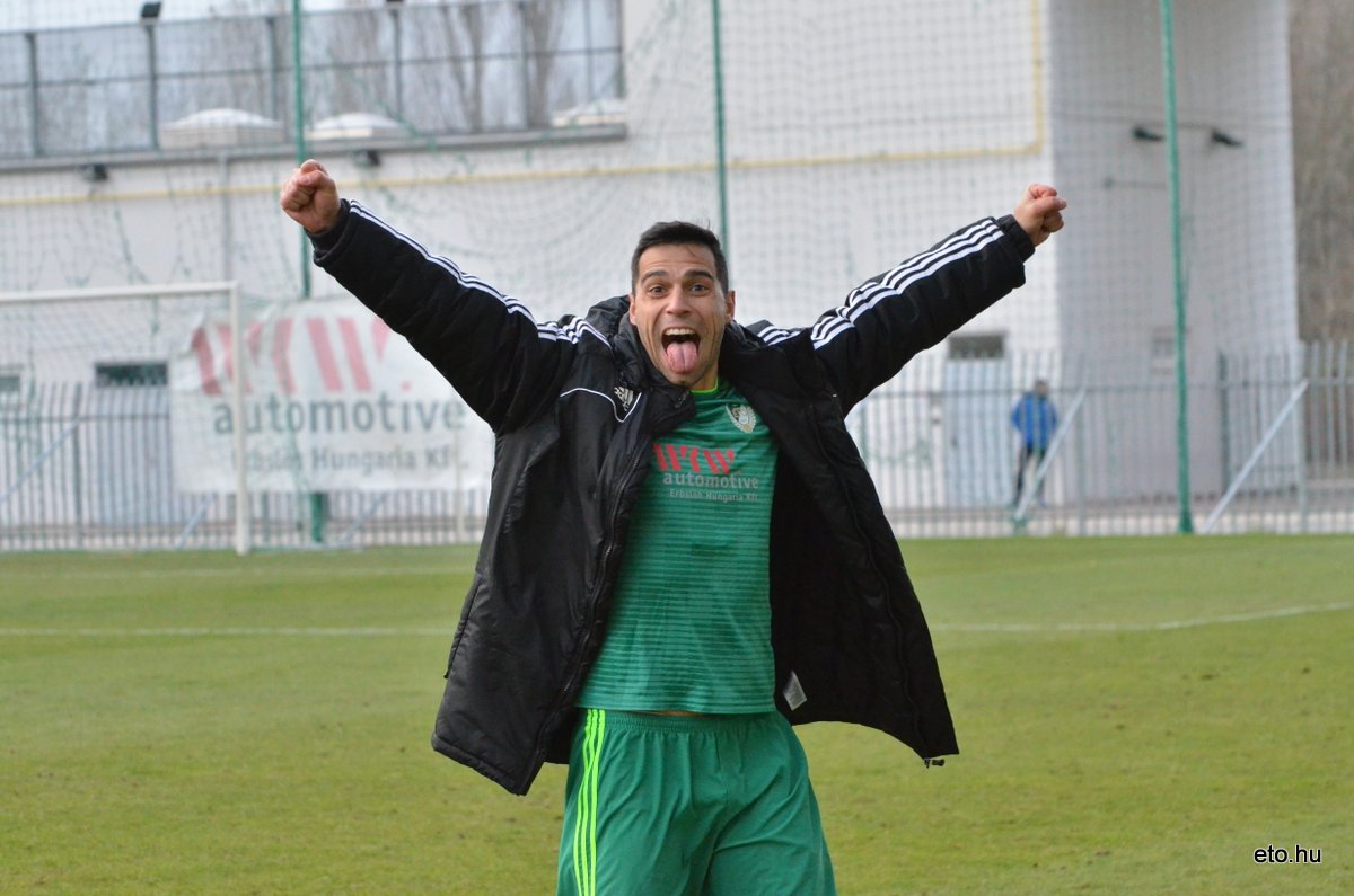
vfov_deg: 8.3
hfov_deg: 12.5
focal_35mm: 165
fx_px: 6193
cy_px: 448
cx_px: 677
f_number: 8
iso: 3200
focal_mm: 110
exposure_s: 1/1000
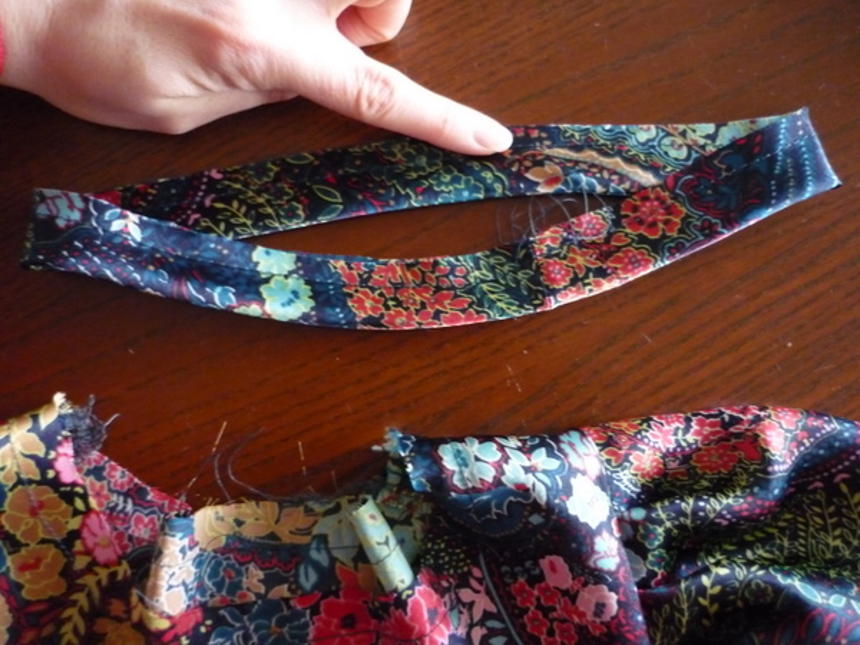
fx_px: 820
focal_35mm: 33
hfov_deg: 55.4
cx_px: 430
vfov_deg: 42.9
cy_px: 322
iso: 800
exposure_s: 1/25
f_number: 2.8
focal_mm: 5.5
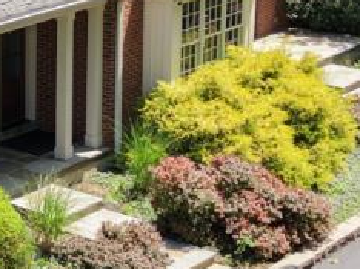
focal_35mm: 154
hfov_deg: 12.5
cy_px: -12
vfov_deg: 9.5
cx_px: -98
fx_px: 1600
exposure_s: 1/100
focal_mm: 8.67
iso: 100
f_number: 1.8
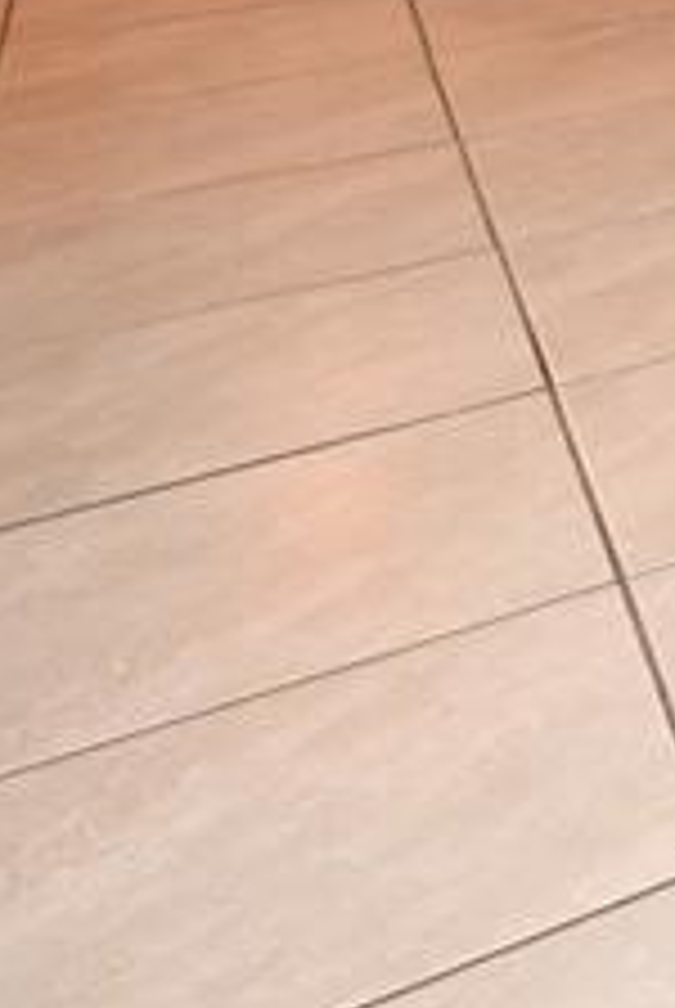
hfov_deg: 10.4
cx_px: 2187
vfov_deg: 22.9
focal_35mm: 73
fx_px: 2047
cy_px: -472
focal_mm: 16
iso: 320
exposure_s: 1/60
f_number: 4
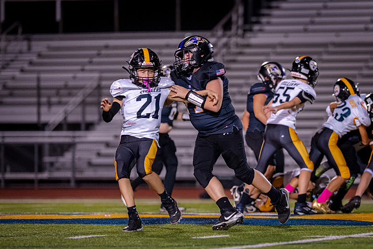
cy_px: 174
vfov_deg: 4.8
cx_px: 312
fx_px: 2984
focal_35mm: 288
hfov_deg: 7.1
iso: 2000
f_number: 1.8
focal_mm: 135
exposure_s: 1/1250
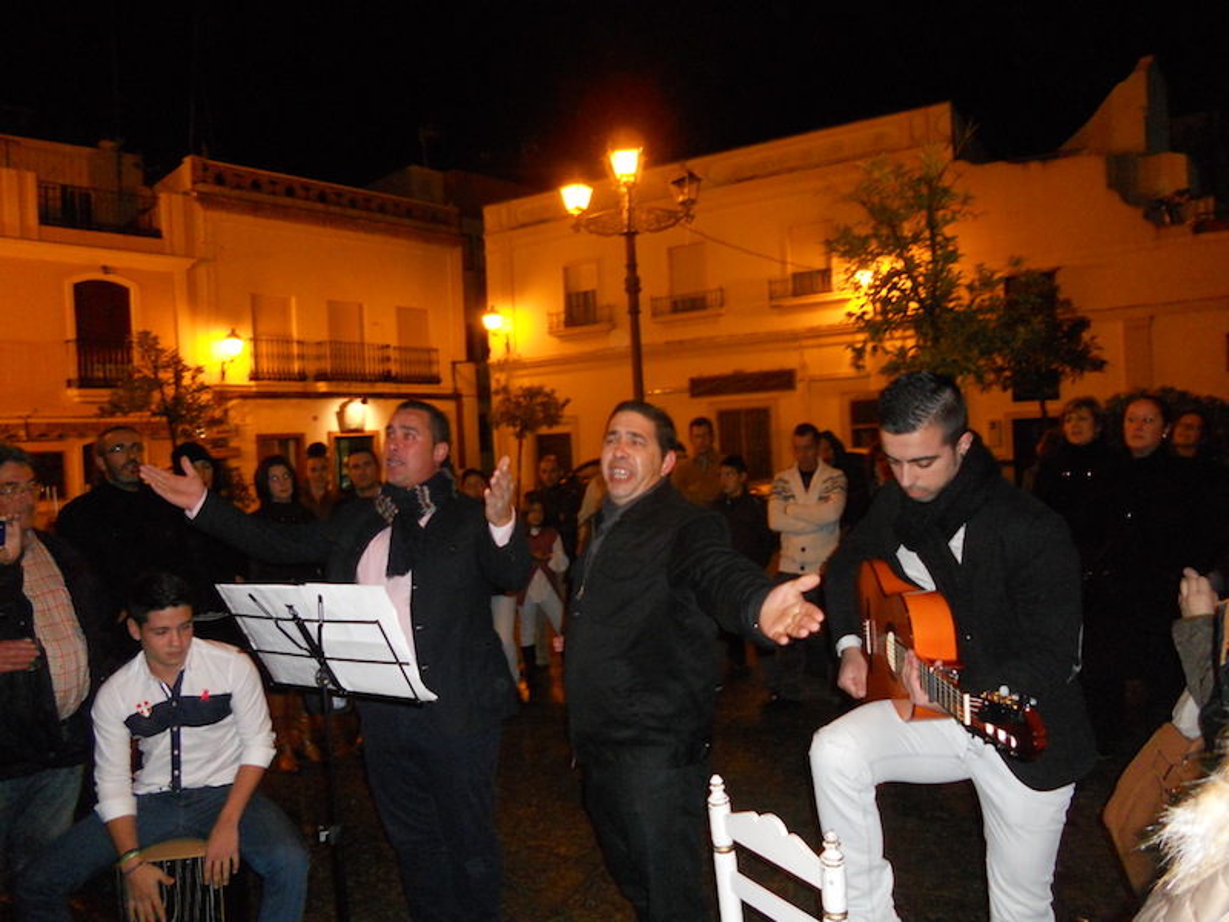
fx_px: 959
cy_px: 461
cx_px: 614
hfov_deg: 65.3
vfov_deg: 51.4
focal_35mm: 27
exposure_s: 1/25
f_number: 3.2
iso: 400
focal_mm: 4.9
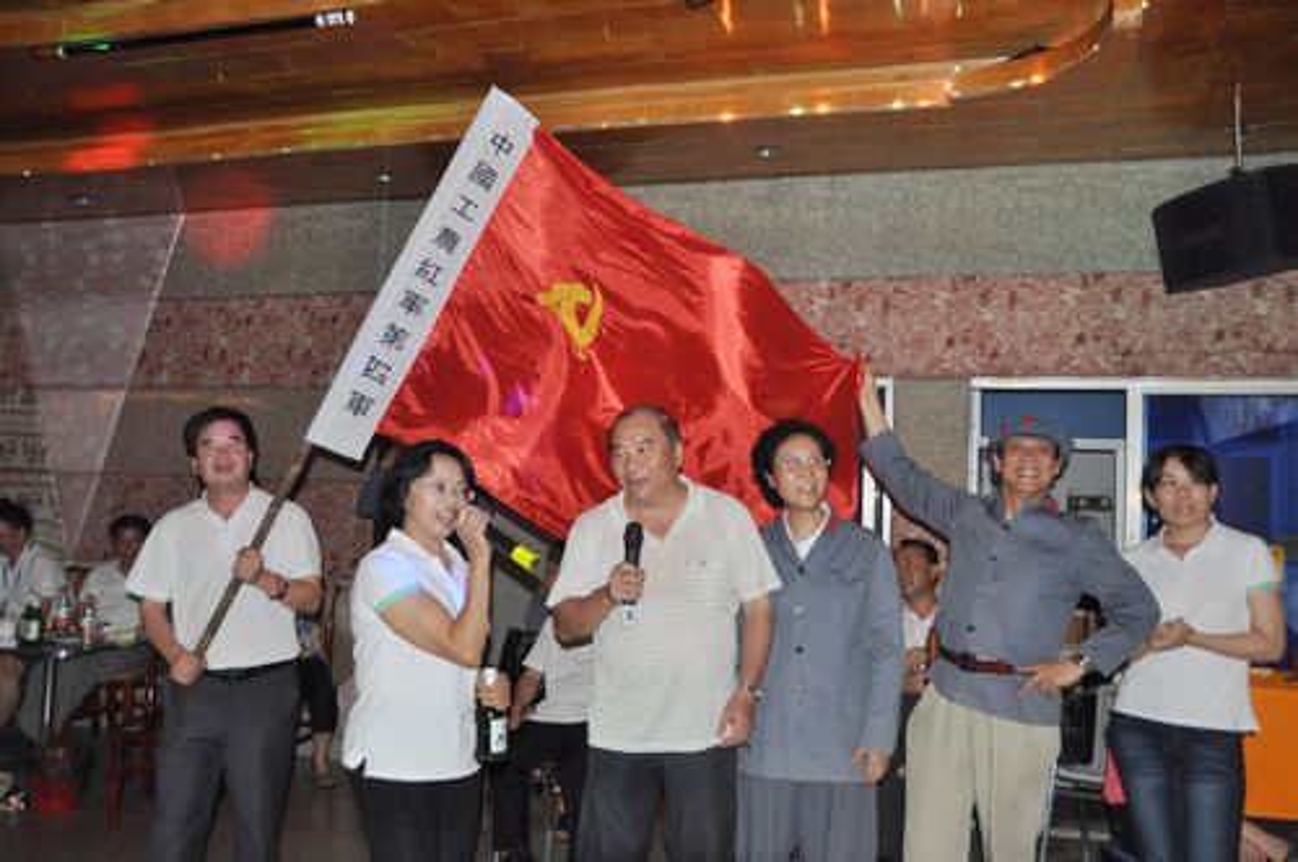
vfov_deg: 43.5
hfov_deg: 62.0
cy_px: 431
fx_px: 1080
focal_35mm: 30
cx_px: 649
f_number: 3.5
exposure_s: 1/60
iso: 800
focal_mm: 20
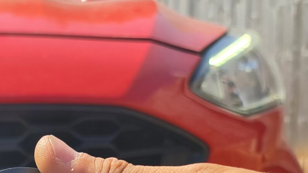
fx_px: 711
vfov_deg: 13.0
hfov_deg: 22.3
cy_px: 282
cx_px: -75
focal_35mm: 87
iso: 50
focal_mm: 7
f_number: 1.8
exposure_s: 1/534
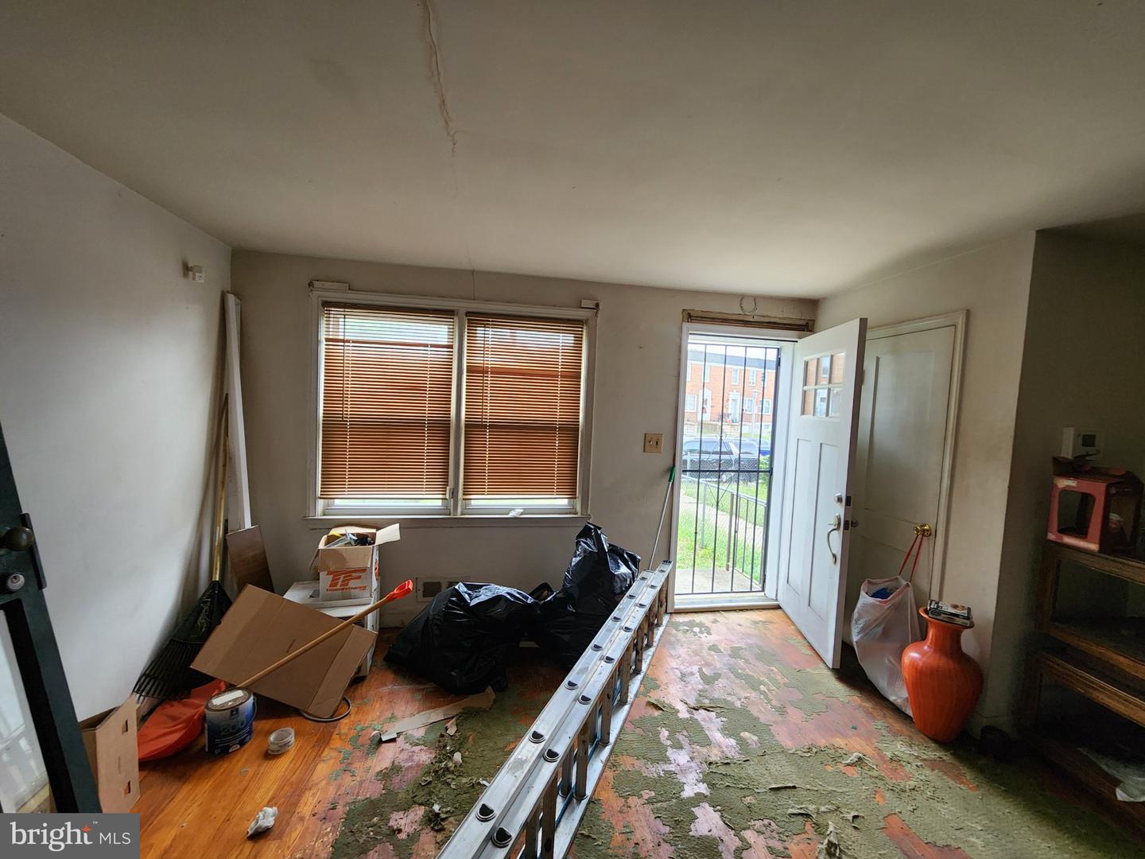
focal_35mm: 13
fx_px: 430
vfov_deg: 89.9
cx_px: 572
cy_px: 430
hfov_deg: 106.2
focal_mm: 2.2
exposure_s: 1/60
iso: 200
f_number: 2.2
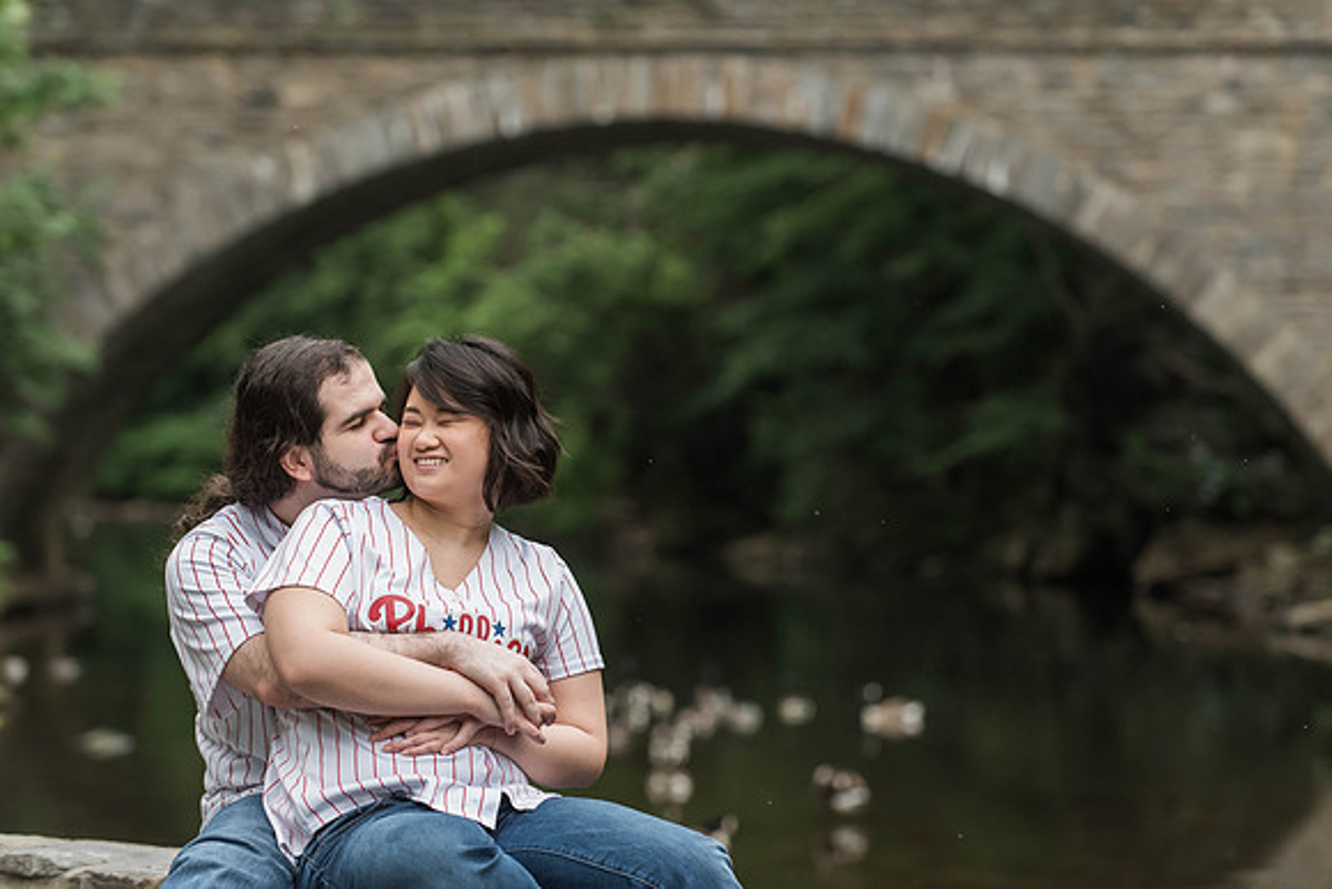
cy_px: 437
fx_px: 5148
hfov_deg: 14.7
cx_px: 653
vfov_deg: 9.9
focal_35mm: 139
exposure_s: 1/800
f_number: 4
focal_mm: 130
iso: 1600
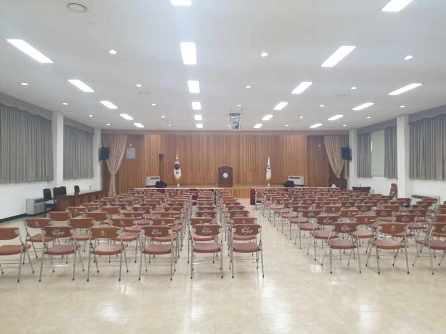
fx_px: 335
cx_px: 223
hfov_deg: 67.3
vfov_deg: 53.1
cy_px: 167
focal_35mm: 26
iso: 160
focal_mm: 4.3
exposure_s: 1/60
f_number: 2.4
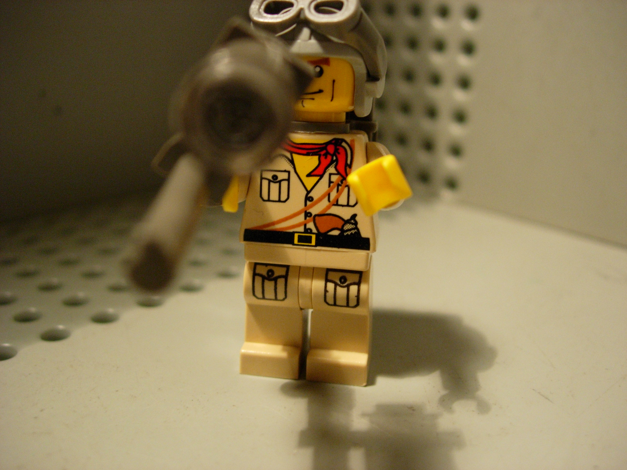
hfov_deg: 49.0
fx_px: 688
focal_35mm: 38
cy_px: 235
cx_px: 314
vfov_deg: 37.7
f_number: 2.8
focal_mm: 7.8
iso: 200
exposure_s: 1/26.9
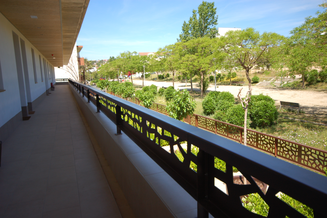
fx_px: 272
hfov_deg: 62.0
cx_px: 164
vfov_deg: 43.5
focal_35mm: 30
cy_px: 109
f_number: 5.6
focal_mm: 20
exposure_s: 1/320
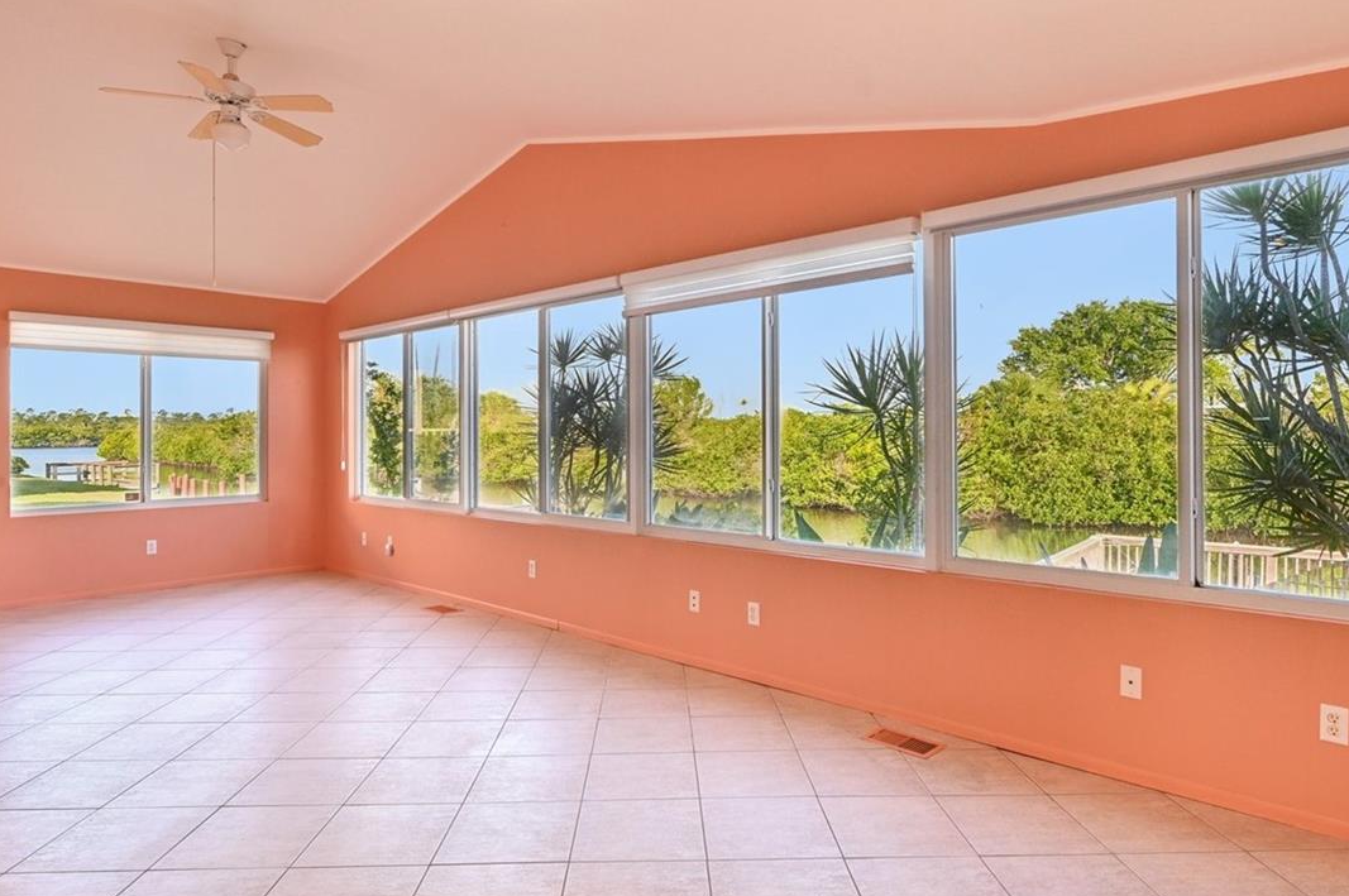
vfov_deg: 59.2
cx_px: 683
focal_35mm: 21
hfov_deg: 81.3
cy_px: 401
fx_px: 786
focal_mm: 14
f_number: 8
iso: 400
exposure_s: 1/80
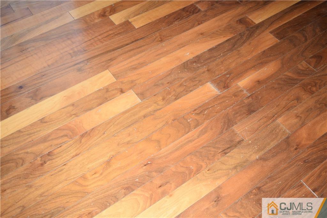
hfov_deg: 53.1
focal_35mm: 36
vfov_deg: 36.8
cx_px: 164
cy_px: 109
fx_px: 327
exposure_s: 1/60
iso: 100
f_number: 4
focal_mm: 24
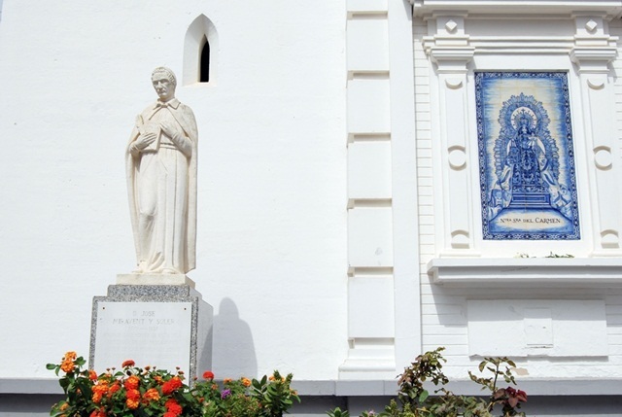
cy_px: 208
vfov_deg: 34.3
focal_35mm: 39
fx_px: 675
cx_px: 311
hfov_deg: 49.5
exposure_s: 1/500
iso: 100
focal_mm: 26
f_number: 11
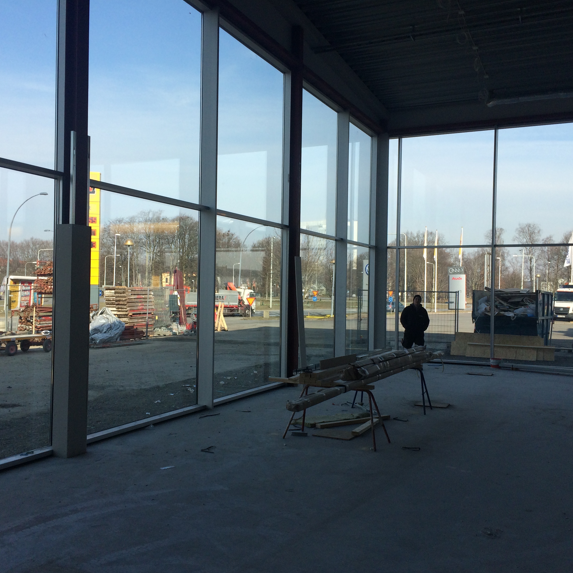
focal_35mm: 36
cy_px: 288
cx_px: 284
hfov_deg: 46.0
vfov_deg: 46.0
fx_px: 674
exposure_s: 1/1368
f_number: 2.2
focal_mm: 4.12
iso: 32
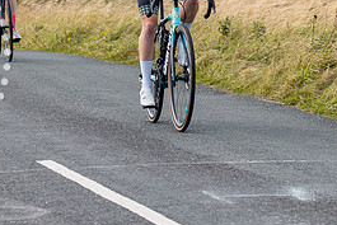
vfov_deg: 4.5
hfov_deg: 6.9
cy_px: -179
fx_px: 2810
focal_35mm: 300
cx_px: 162
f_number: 4
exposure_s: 1/800
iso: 100
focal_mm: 70
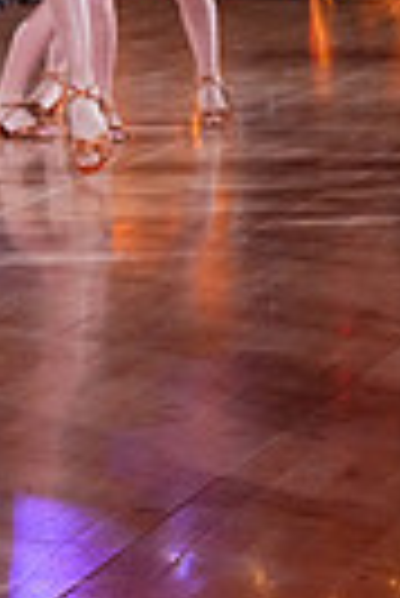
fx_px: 4355
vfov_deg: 7.8
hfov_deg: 5.1
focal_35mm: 262
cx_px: -683
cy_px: -169
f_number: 5.6
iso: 5000
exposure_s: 1/400
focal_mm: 60
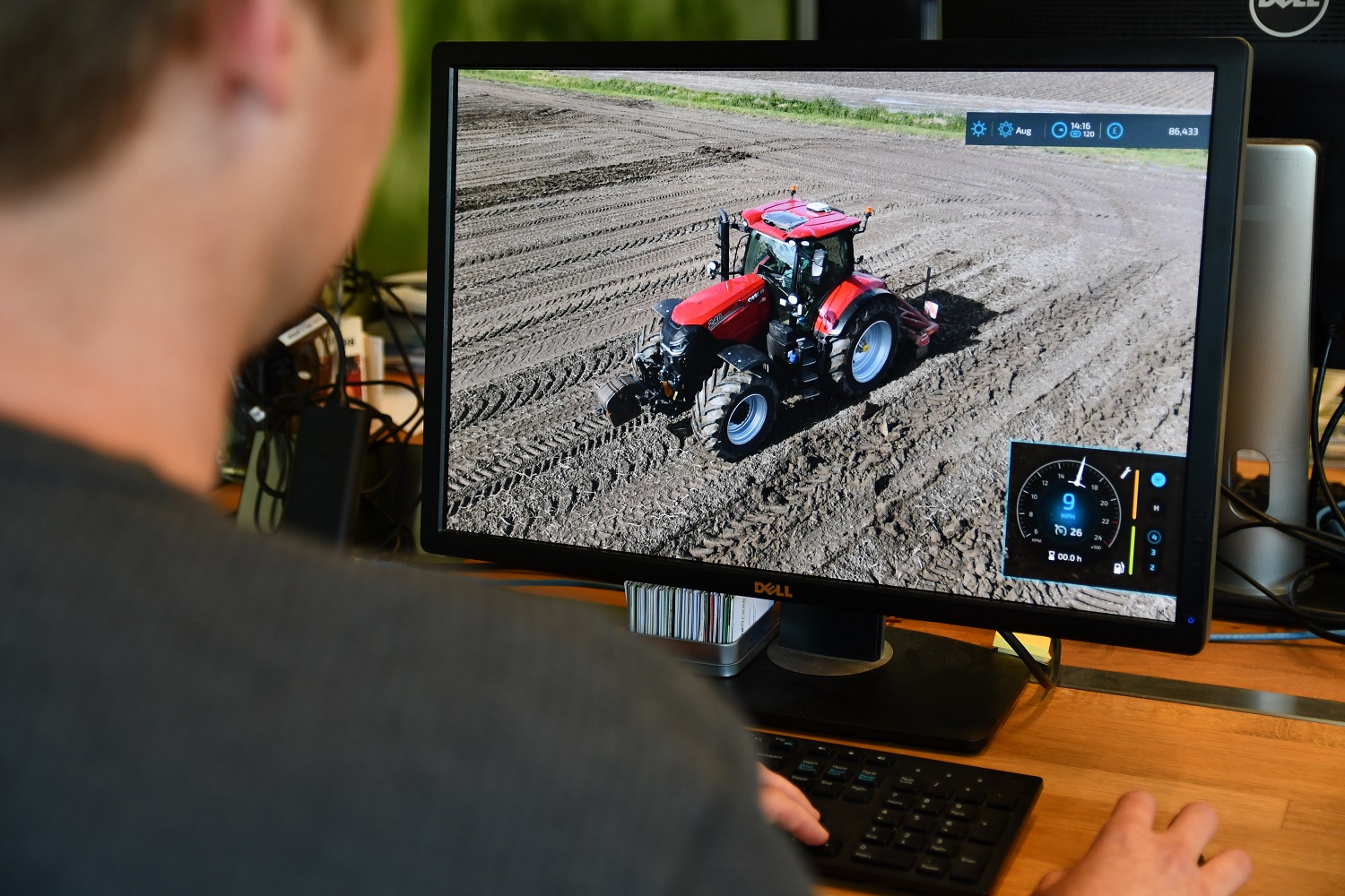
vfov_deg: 25.1
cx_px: 672
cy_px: 448
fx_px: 2017
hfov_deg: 36.9
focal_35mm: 54
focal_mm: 36
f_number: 2.8
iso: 800
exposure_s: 1/250
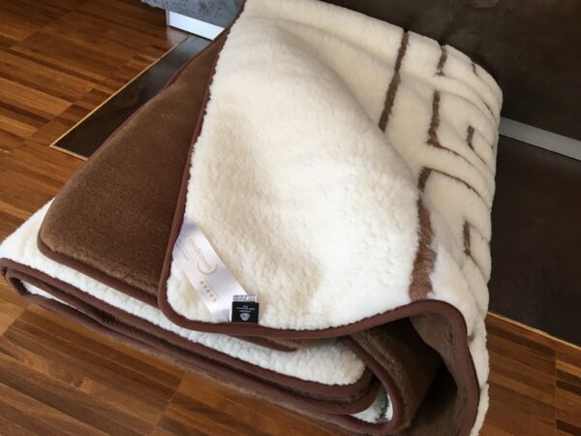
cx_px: 290
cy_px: 218
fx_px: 487
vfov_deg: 48.2
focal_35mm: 29
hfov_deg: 61.7
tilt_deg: -46.5
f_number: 2.2
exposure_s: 1/33
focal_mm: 4.15
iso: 32
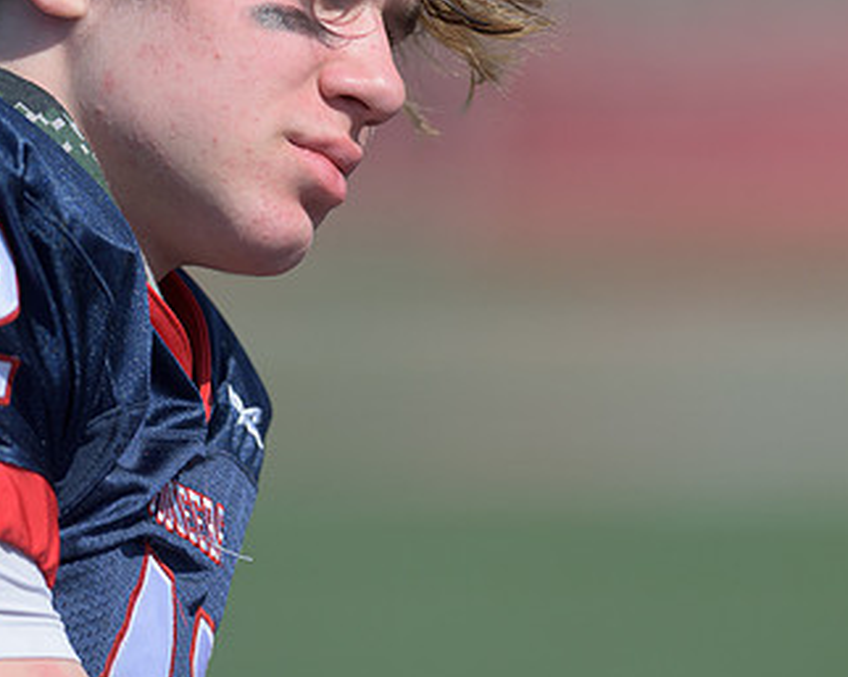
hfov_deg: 1.5
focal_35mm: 1310
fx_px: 32848
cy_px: 101
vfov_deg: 1.2
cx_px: 265
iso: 160
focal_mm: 500
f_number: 4
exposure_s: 1/2000
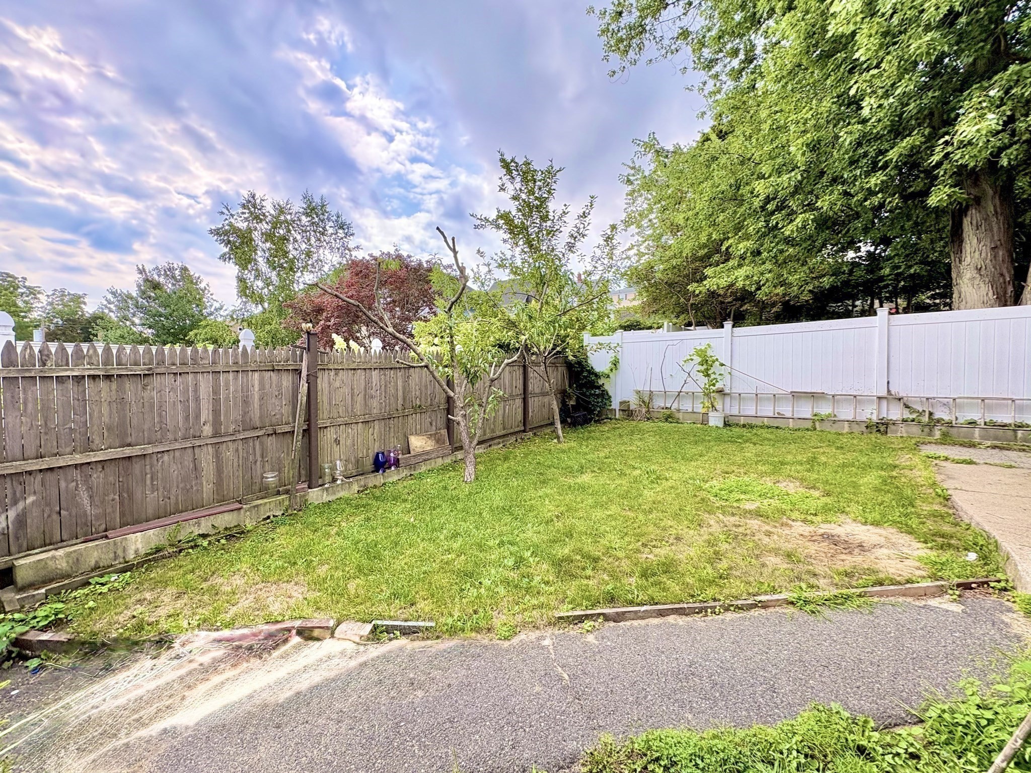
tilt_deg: -1.4
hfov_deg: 102.1
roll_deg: -0.1
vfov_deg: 85.7
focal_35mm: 14
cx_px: 516
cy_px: 386
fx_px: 417
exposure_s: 1/409
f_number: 2.2
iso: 64
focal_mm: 2.22
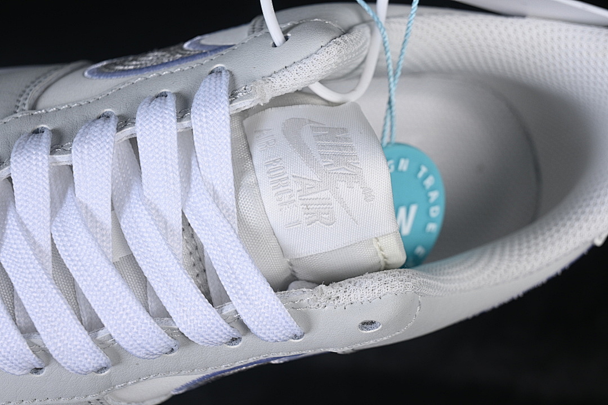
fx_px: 1267
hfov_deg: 27.0
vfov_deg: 18.2
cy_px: 202
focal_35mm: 75
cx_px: 304
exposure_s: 1/80
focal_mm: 50
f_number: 7.1
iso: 160
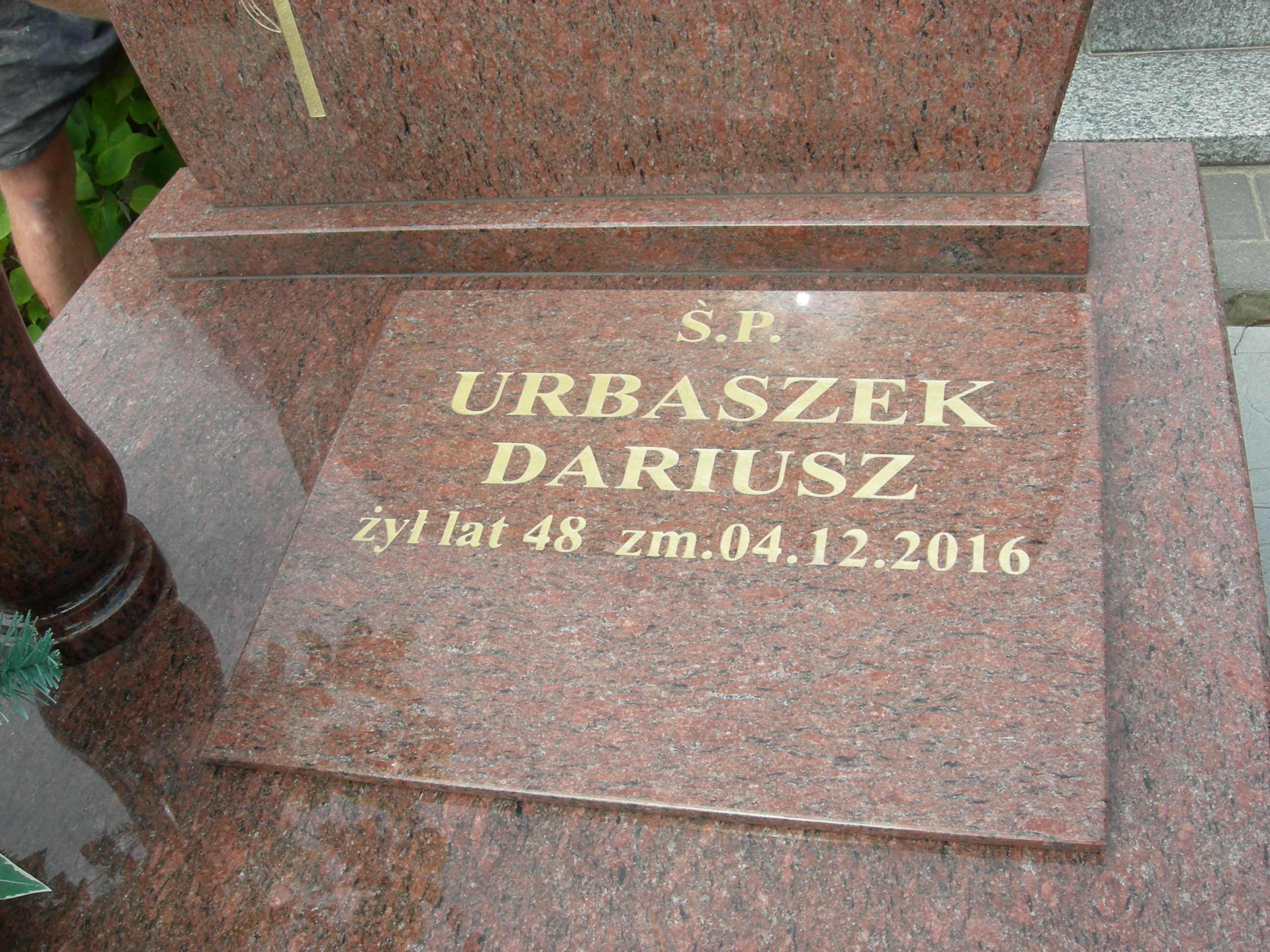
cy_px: 476
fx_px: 1321
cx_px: 635
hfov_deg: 51.4
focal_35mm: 36
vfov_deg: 39.7
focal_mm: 7.5
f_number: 5.4
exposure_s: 1/156
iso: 64
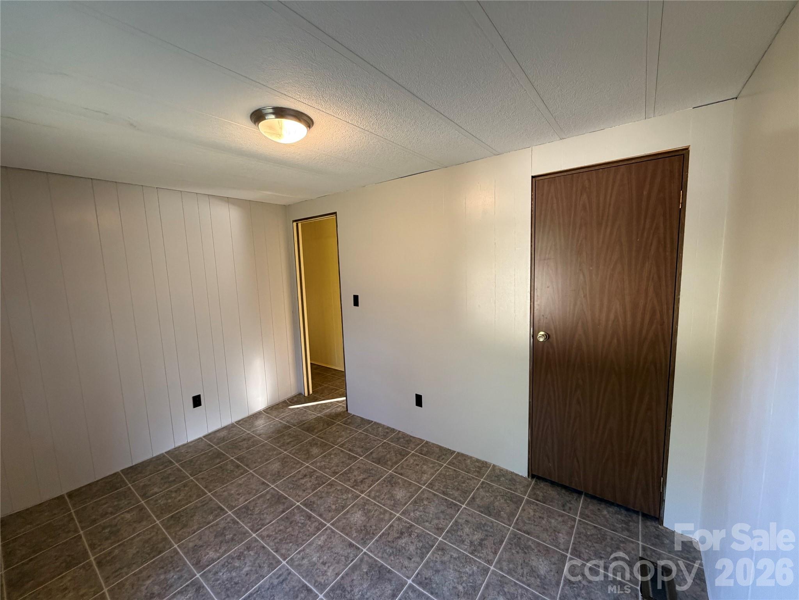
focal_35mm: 14
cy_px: 300
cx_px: 400
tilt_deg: -6.0
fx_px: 323
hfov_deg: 102.1
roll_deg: +2.0
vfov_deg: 85.7
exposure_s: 1/60
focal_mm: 2.22
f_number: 2.2
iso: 250
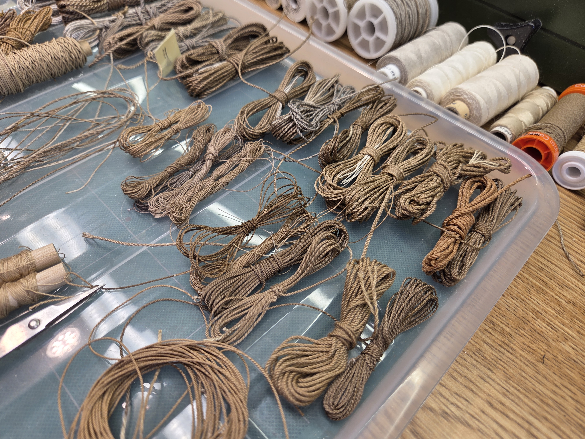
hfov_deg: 73.9
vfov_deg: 58.9
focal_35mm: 23
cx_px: 292
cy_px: 220
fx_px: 389
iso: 32
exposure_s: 1/100
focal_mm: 5.4
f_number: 1.8
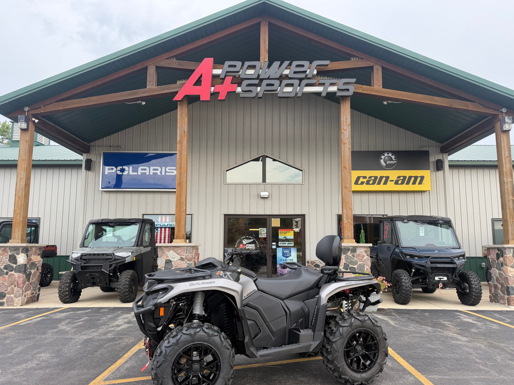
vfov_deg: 54.9
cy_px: 200
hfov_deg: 69.4
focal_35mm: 25
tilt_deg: +7.5
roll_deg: -0.2
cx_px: 262
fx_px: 371
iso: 100
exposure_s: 1/955
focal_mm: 6.76
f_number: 1.78
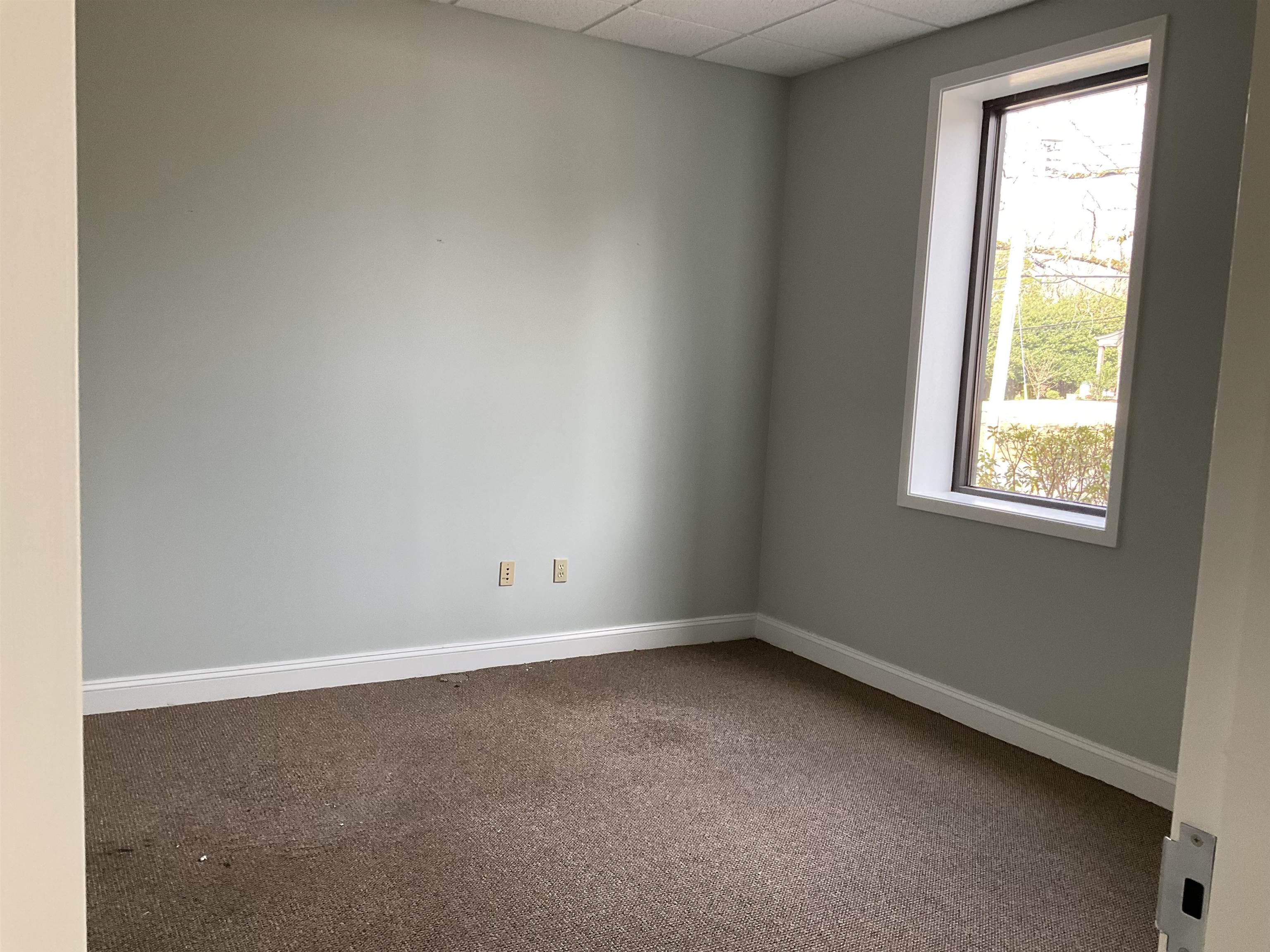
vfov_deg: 48.2
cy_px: 476
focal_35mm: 29
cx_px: 635
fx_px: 1064
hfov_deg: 61.7
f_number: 1.8
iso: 80
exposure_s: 1/60
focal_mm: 3
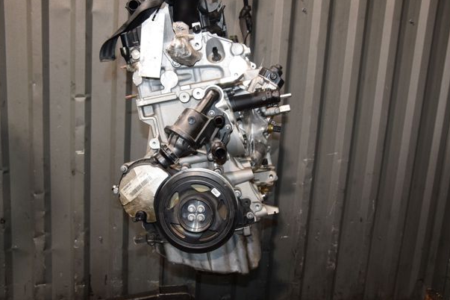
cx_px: 219
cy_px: 143
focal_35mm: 35
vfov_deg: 37.8
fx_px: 437
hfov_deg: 54.4
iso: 1600
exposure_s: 1/60
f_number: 5.6
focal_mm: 22
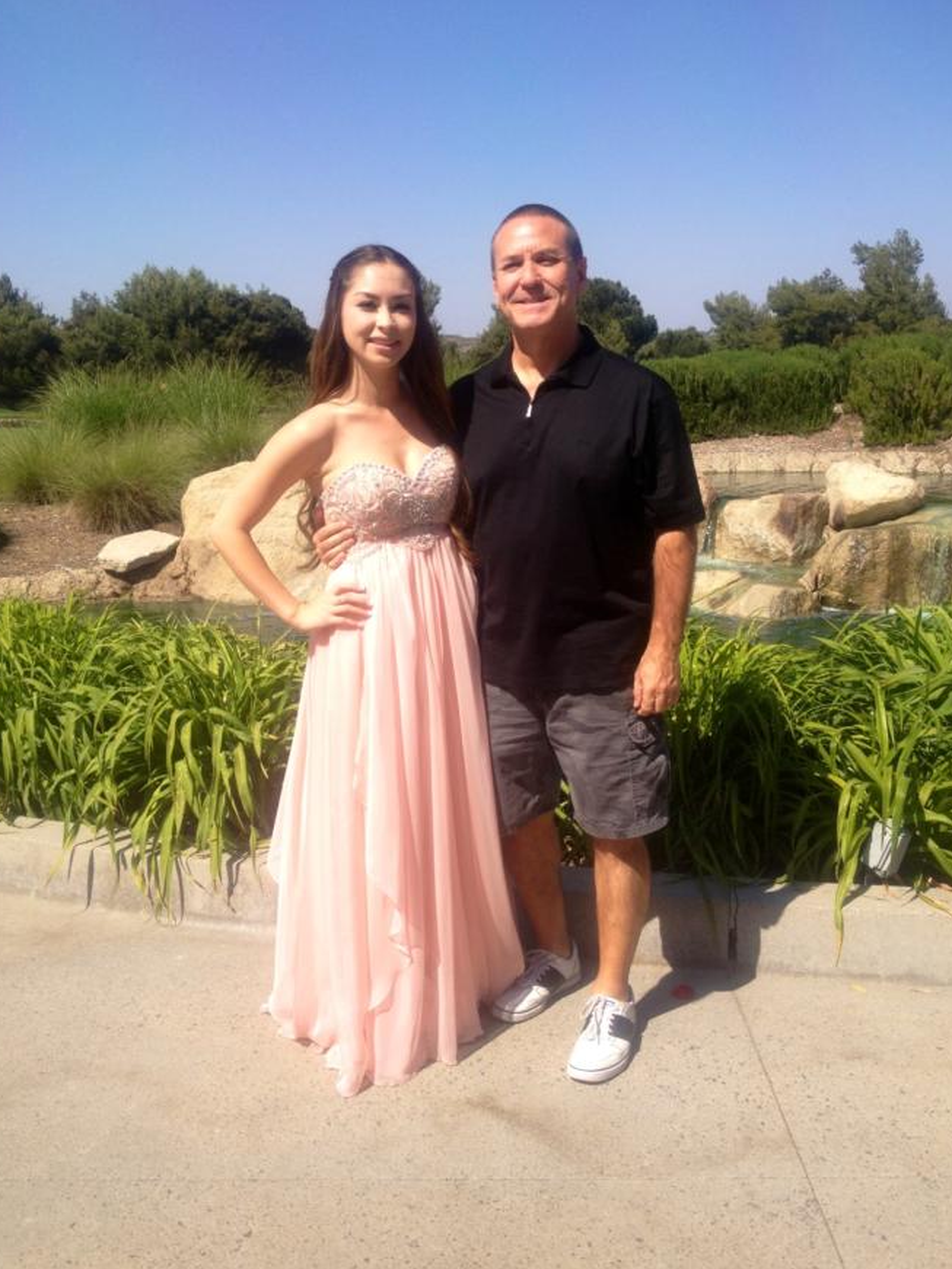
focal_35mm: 37
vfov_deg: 50.1
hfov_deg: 38.7
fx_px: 1356
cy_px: 634
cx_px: 483
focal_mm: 4.28
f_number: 2.4
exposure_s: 1/1493
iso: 50
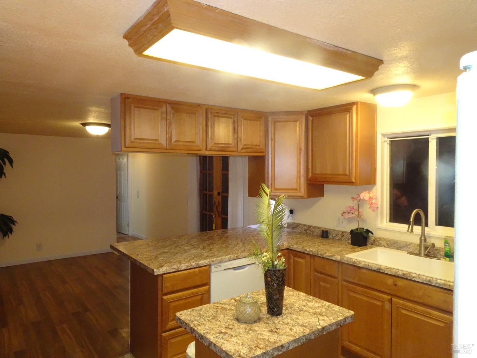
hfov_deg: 71.6
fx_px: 331
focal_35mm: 24
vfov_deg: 56.8
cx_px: 238
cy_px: 179
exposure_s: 1/30
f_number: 3.5
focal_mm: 4.1
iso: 640
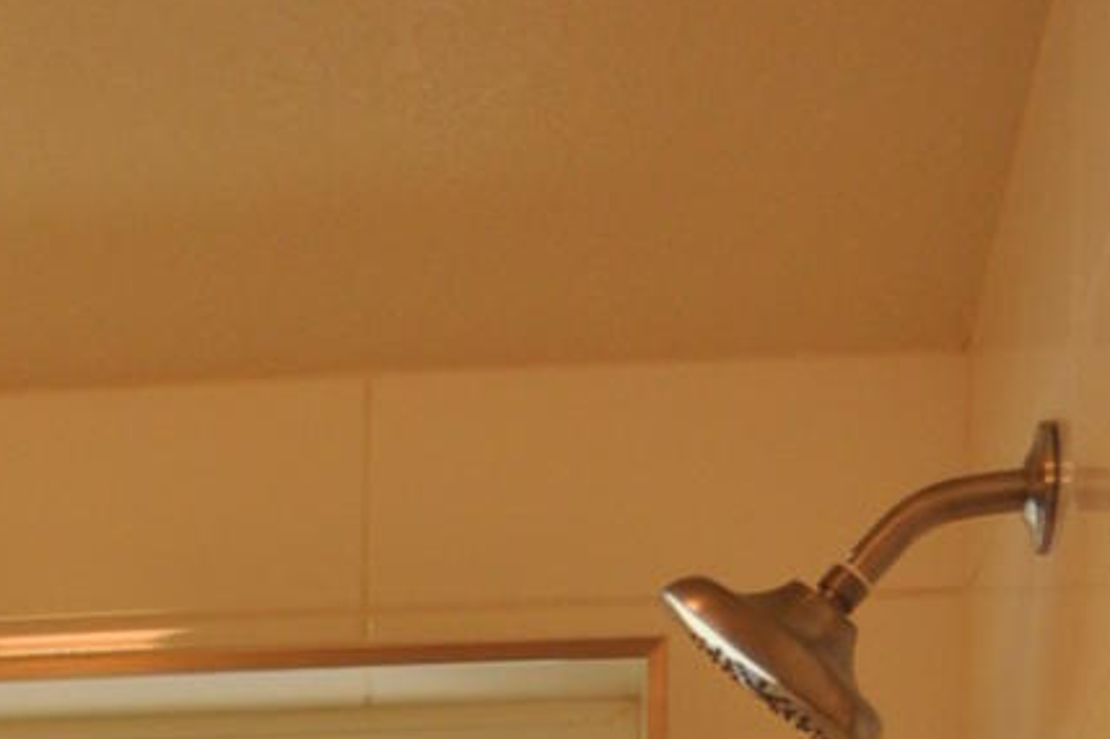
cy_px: 2246
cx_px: -469
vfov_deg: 8.8
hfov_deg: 15.2
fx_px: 3883
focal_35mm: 126
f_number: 4.5
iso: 400
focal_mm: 18
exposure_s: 1/80
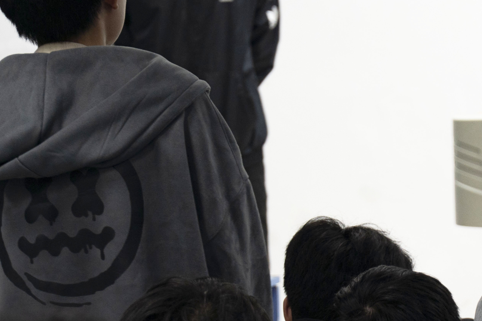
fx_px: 5143
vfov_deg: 3.6
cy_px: 213
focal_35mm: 384
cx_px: 407
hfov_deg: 5.4
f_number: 6.3
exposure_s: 1/20
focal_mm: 111
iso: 640
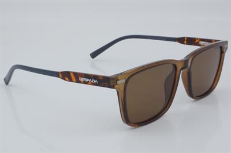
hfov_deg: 27.0
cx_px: 116
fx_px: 481
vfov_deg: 18.2
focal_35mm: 75
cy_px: 76
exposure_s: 1/3
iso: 100
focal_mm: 50
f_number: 32
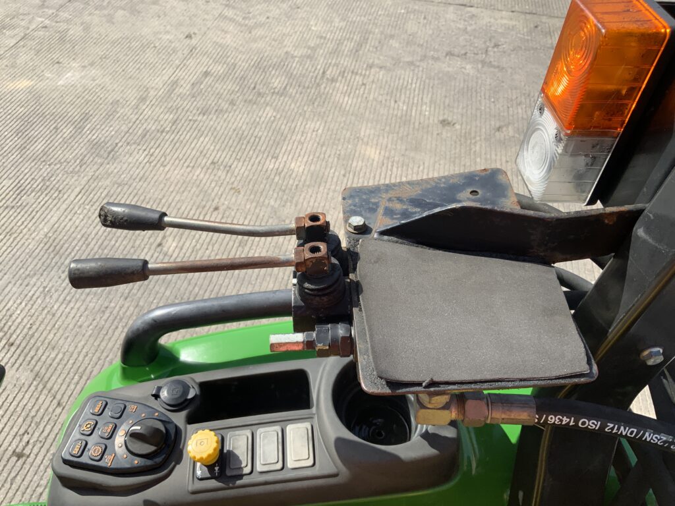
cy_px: 253
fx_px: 565
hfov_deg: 61.7
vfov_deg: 48.2
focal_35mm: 29
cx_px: 338
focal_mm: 3
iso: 16
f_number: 1.8
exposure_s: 1/1221
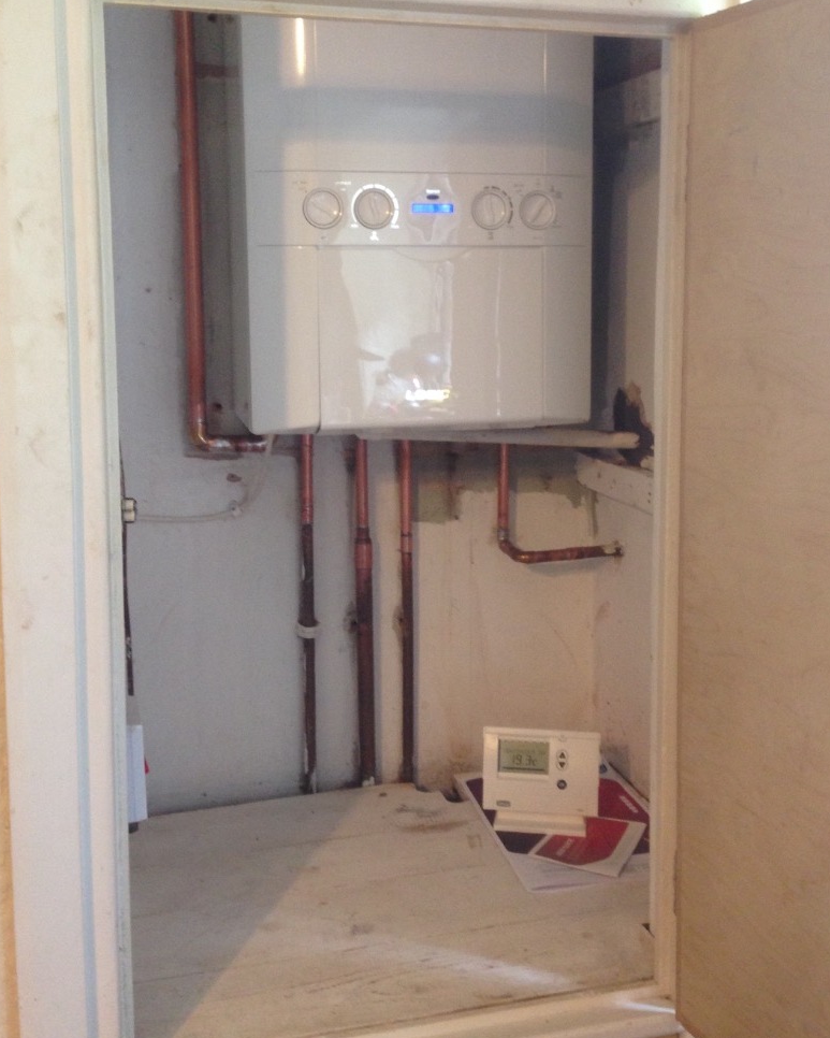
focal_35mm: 40
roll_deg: +0.0
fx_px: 1228
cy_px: 408
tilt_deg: -7.0
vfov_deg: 45.5
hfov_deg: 37.3
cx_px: 435
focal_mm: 4.12
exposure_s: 1/20
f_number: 2.4
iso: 125
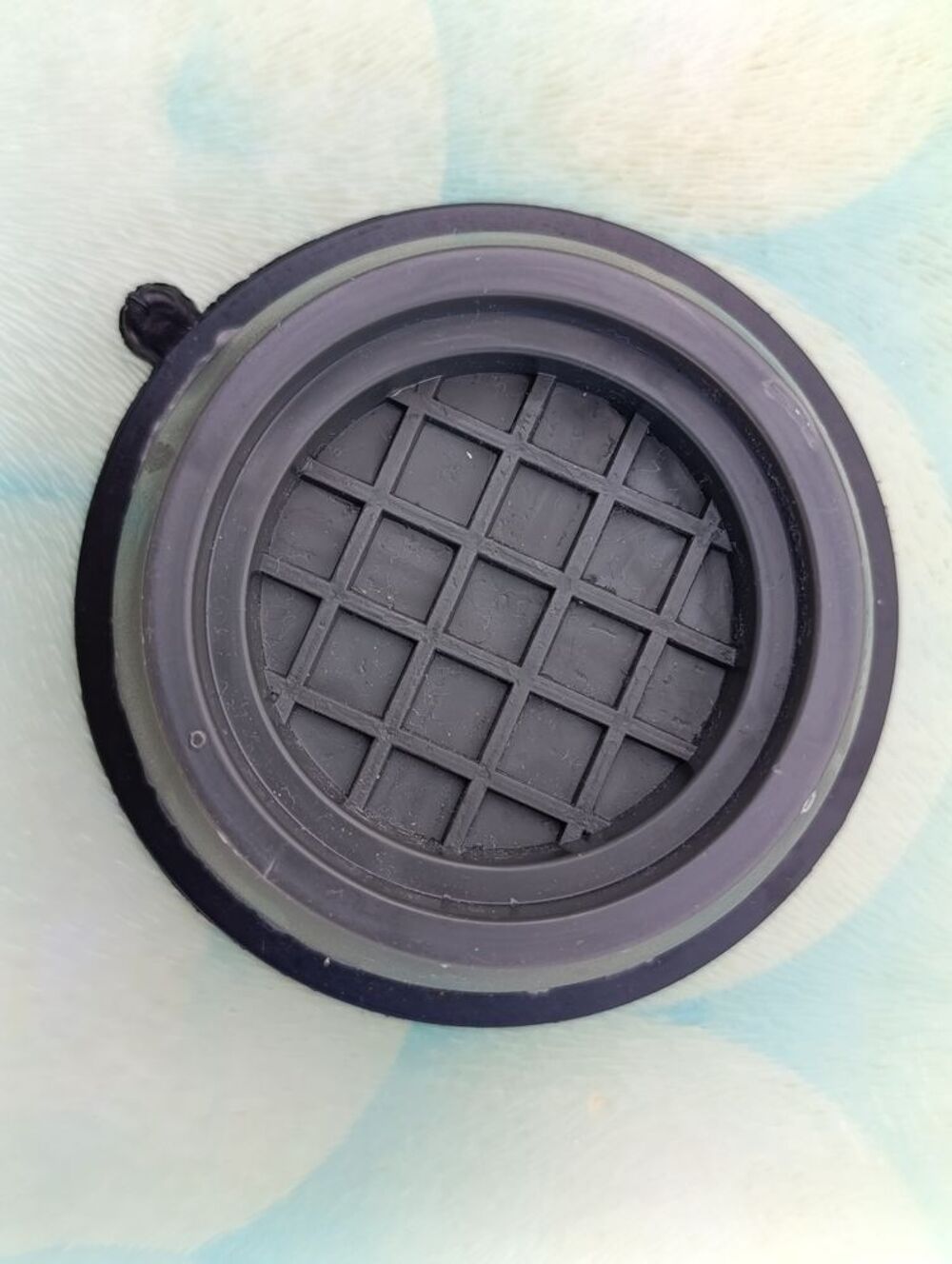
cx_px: 476
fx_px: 1682
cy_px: 632
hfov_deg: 31.6
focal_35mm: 46
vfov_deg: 41.2
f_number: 1.6
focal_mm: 6.14
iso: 50
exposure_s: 1/129
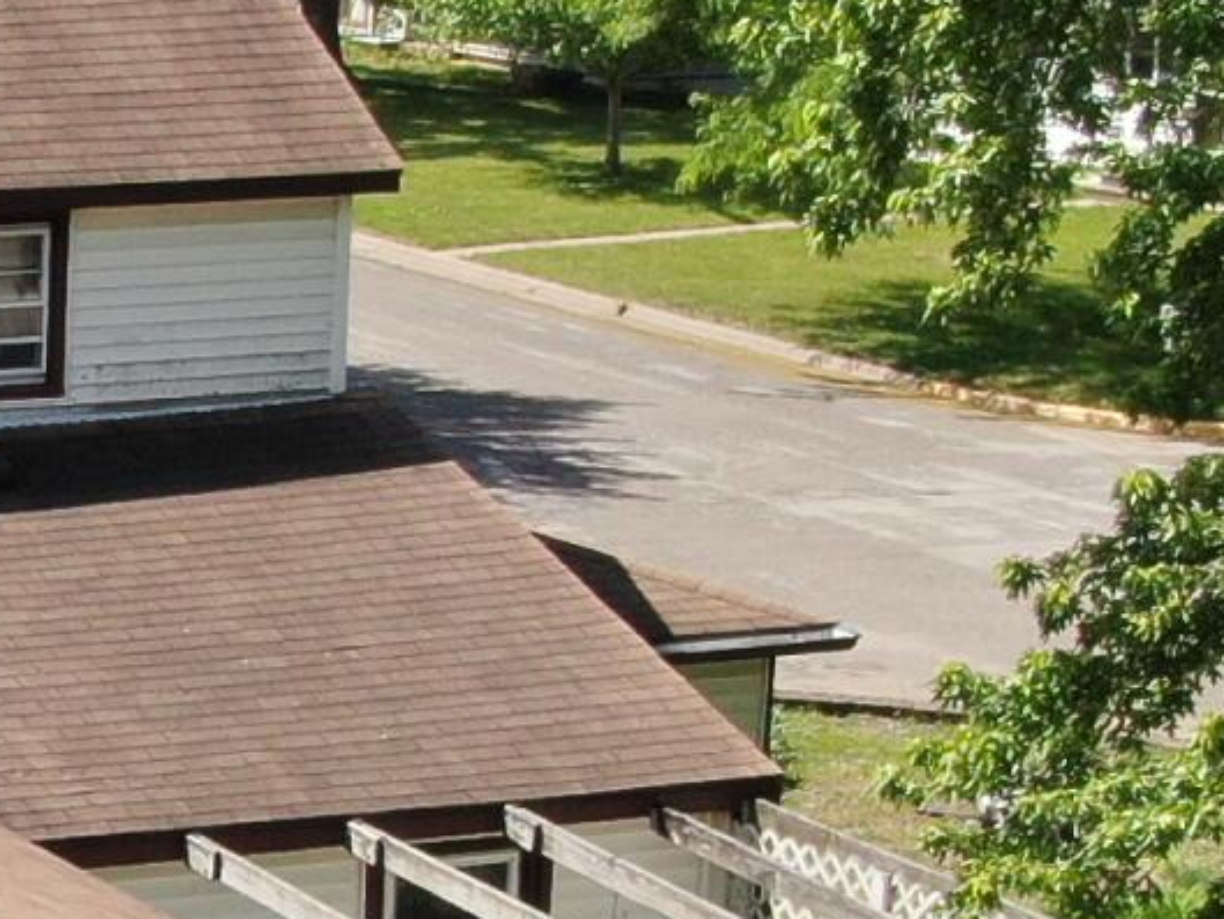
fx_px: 4810
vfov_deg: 10.9
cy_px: 773
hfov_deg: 13.7
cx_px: -558
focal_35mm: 136
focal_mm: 4.39
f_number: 2.8
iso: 100
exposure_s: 1/1000
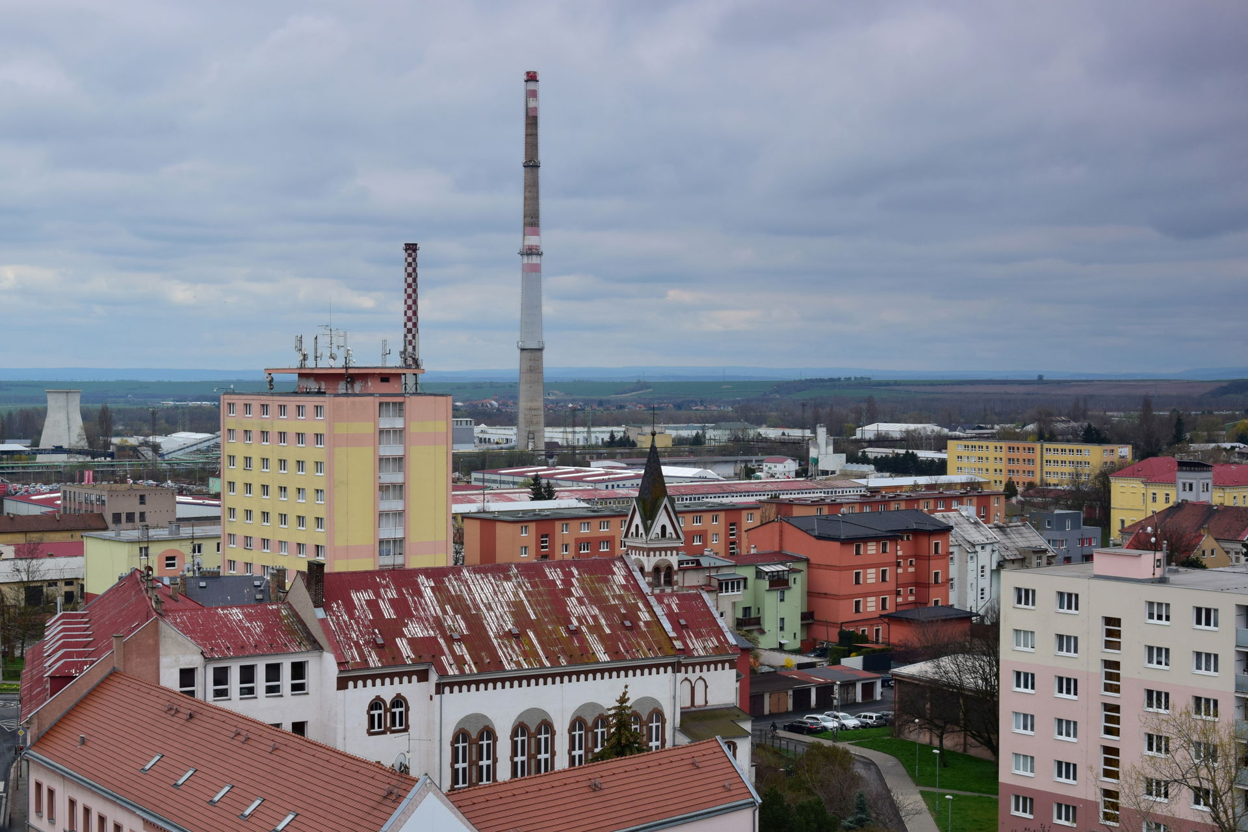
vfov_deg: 25.8
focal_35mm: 52
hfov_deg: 37.9
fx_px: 1820
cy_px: 416
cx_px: 624
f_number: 8
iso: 200
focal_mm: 35
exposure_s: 1/400
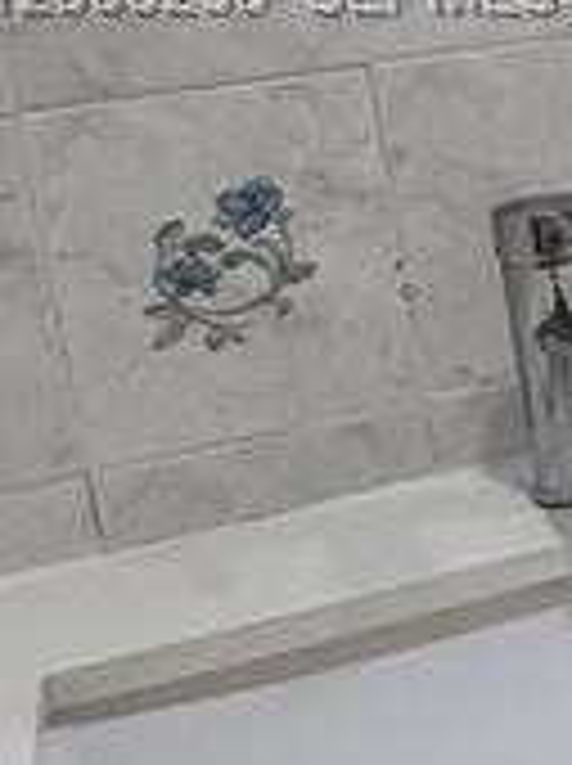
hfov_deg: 9.5
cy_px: -4
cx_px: 1955
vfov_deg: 19.3
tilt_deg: -11.7
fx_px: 2187
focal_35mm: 99
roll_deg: +0.9
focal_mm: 2.22
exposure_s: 1/120
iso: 125
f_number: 2.2
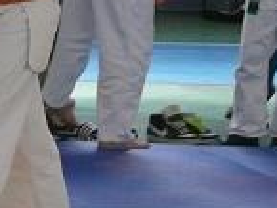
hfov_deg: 4.5
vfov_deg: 3.4
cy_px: -5
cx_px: -88
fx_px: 3548
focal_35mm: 443
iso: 320
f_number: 3.6
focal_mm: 24.8
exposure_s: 1/125
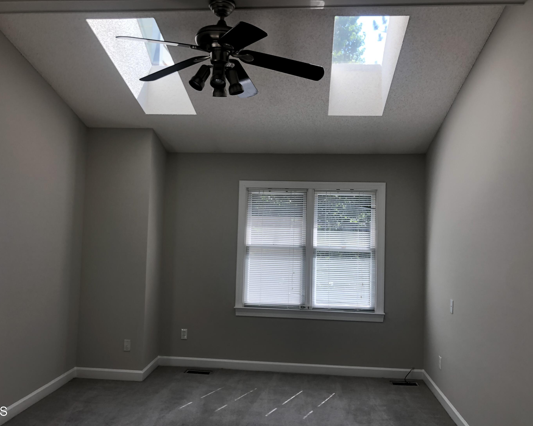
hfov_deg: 58.8
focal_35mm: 30
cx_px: 265
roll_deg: -1.7
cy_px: 212
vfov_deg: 48.5
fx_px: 473
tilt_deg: +4.5
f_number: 1.8
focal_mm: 4
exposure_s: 1/120
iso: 20
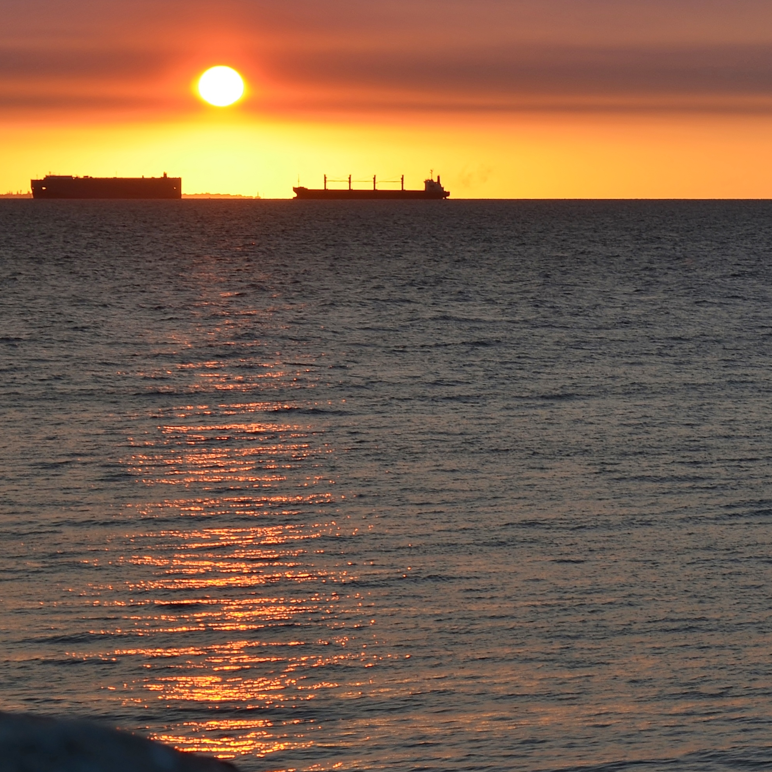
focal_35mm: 173
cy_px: 329
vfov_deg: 10.1
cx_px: 881
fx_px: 4366
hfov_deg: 10.0
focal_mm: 55
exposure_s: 1/125
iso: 160
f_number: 11
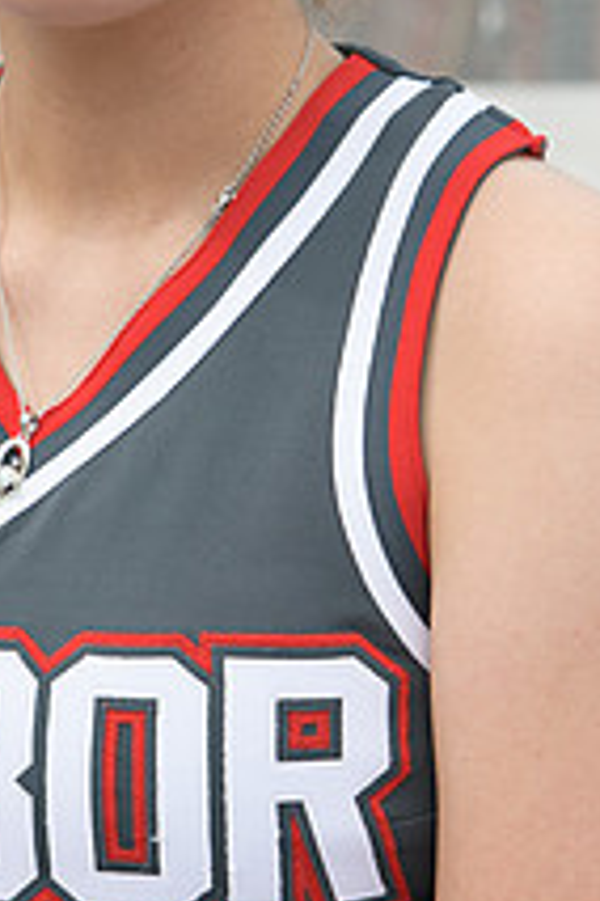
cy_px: 258
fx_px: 3700
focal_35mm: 148
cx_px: 127
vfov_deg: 13.8
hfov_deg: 9.3
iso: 800
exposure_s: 1/1250
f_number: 5.6
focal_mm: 70
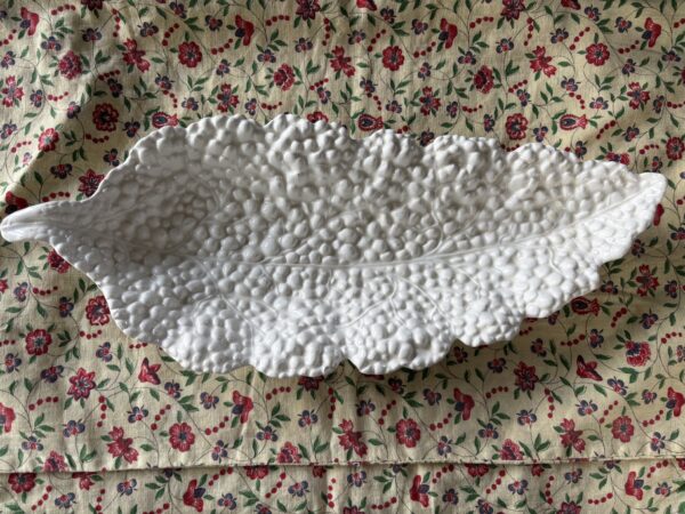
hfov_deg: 67.3
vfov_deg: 53.1
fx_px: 515
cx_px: 342
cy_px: 257
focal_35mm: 26
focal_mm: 5.96
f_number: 1.6
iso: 64
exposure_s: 1/121
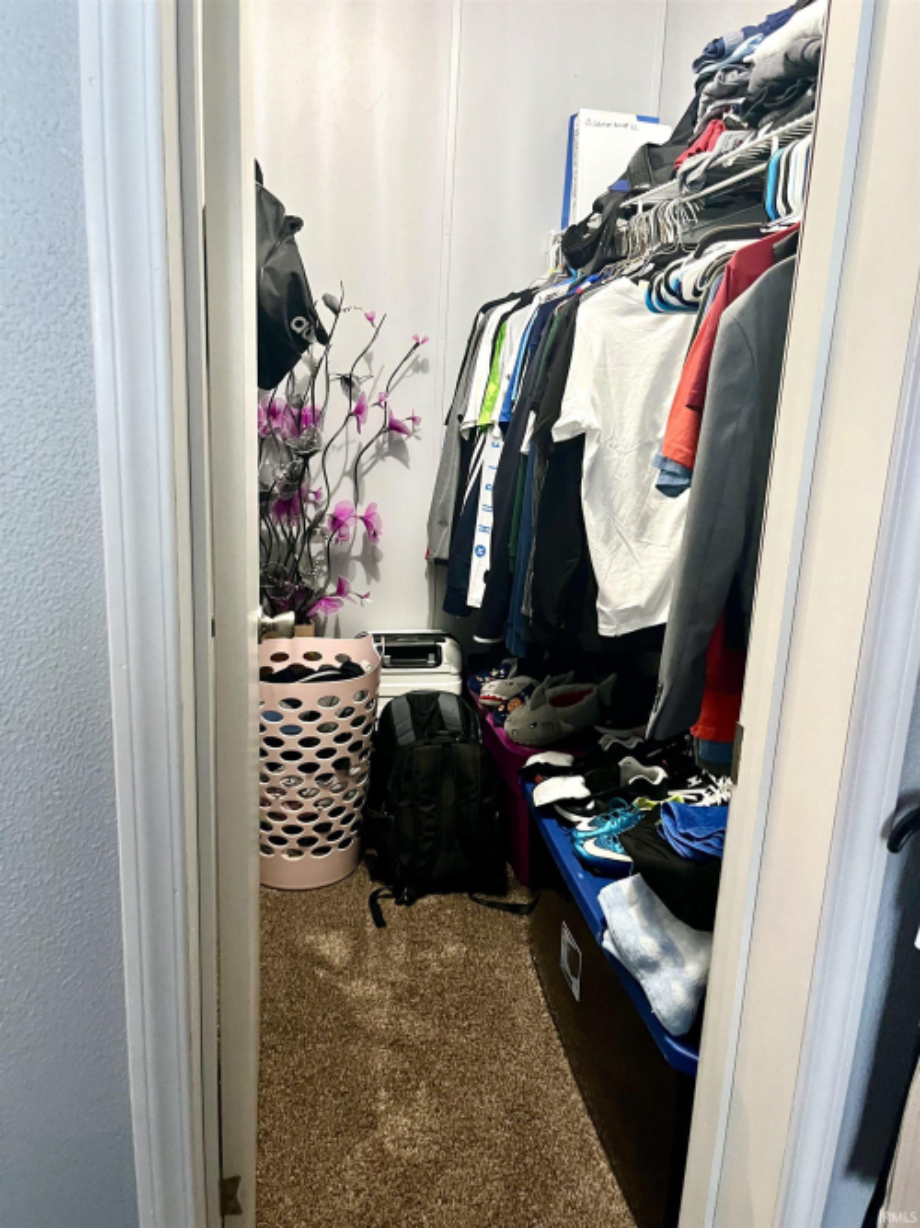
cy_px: 614
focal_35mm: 26
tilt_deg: -14.8
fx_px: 922
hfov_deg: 53.0
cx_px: 460
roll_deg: -1.8
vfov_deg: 67.3
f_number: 1.6
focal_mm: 5.1
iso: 500
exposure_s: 1/40
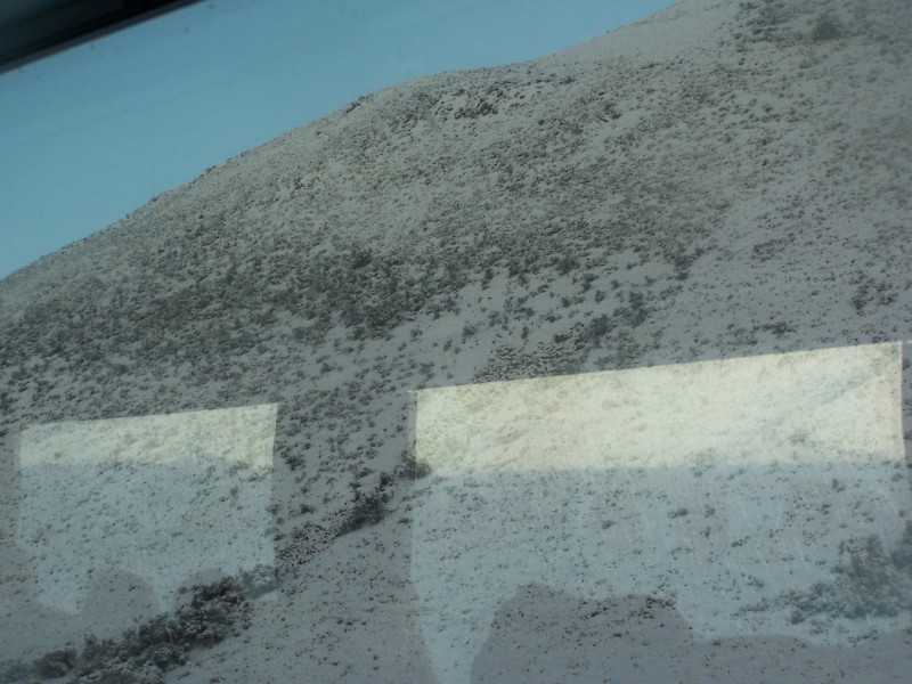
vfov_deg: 19.6
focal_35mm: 75
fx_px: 1976
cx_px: 456
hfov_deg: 26.0
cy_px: 342
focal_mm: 12.4
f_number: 3.2
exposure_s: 1/500
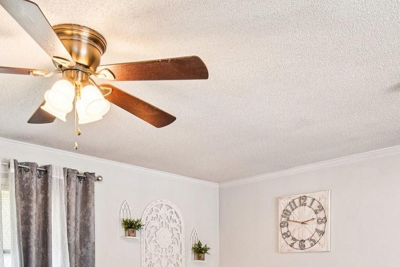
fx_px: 422
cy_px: 271
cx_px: 211
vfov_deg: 32.1
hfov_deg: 50.7
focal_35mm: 38
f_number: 8
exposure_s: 1/5
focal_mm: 15
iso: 200
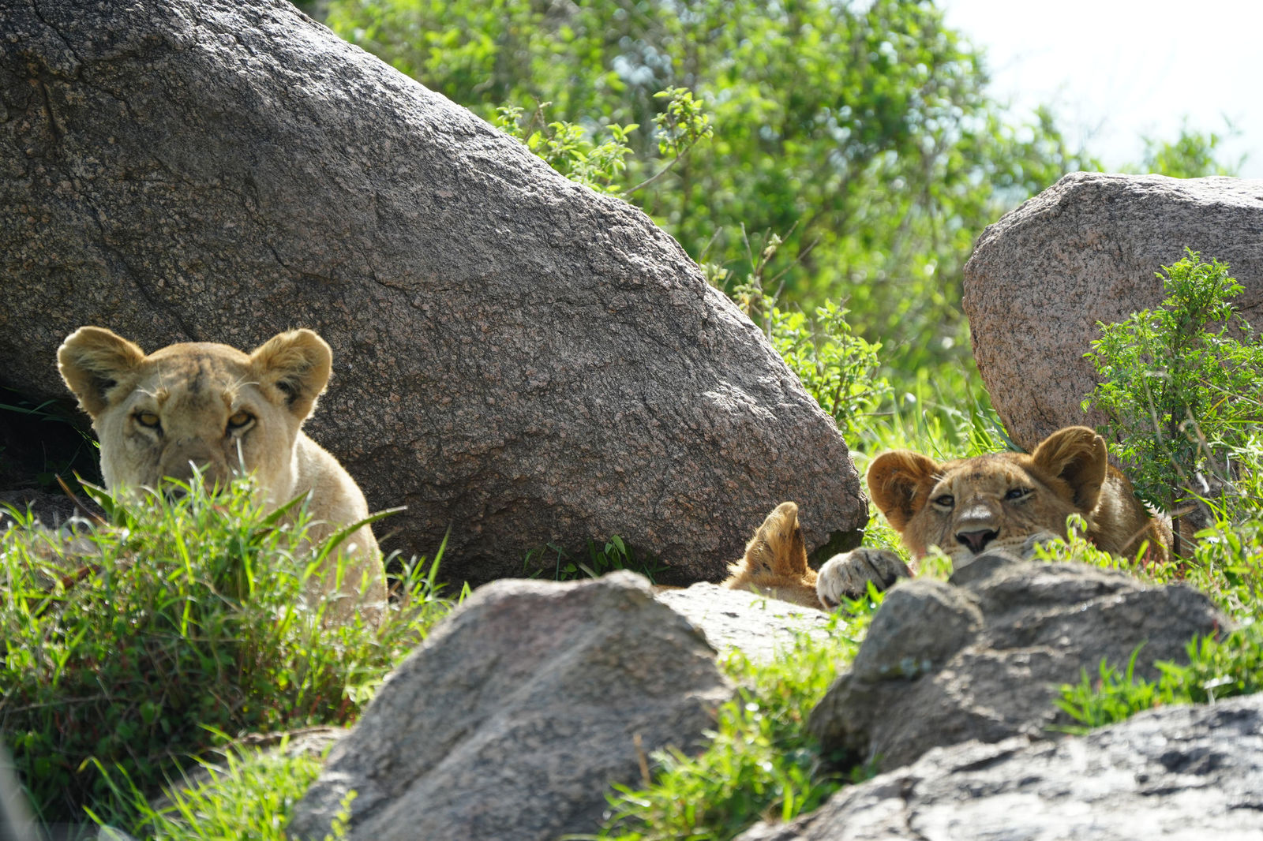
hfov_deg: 5.2
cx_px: 632
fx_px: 14030
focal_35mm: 400
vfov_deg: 3.4
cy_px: 420
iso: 400
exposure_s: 1/500
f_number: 6.3
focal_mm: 400
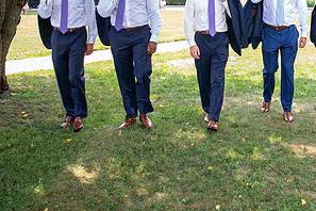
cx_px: 246
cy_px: 23
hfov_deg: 34.7
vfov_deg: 23.6
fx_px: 492
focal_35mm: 56
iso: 64
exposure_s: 1/125
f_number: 2.8
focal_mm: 26
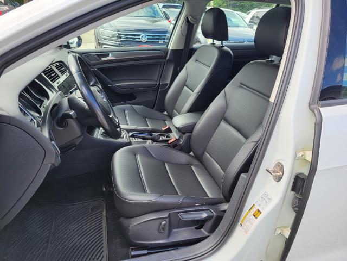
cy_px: 130
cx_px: 174
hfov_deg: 67.3
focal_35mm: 26
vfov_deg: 53.1
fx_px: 261
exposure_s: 1/398
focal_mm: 5.4
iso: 40
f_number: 1.8
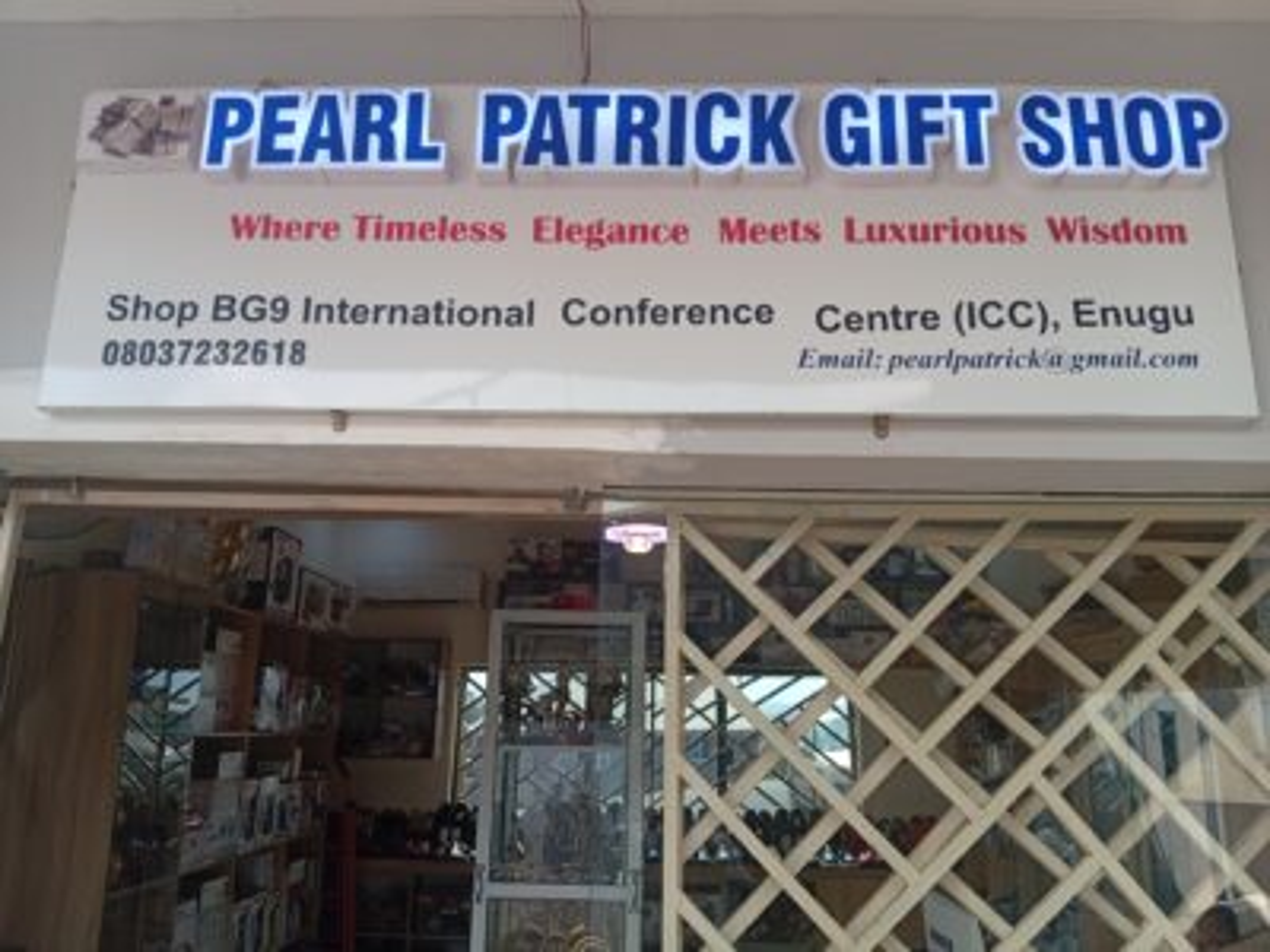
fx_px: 954
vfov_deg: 53.1
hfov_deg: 67.3
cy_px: 476
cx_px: 635
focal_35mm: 26
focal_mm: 3.96
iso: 59
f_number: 1.8
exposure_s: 1/100
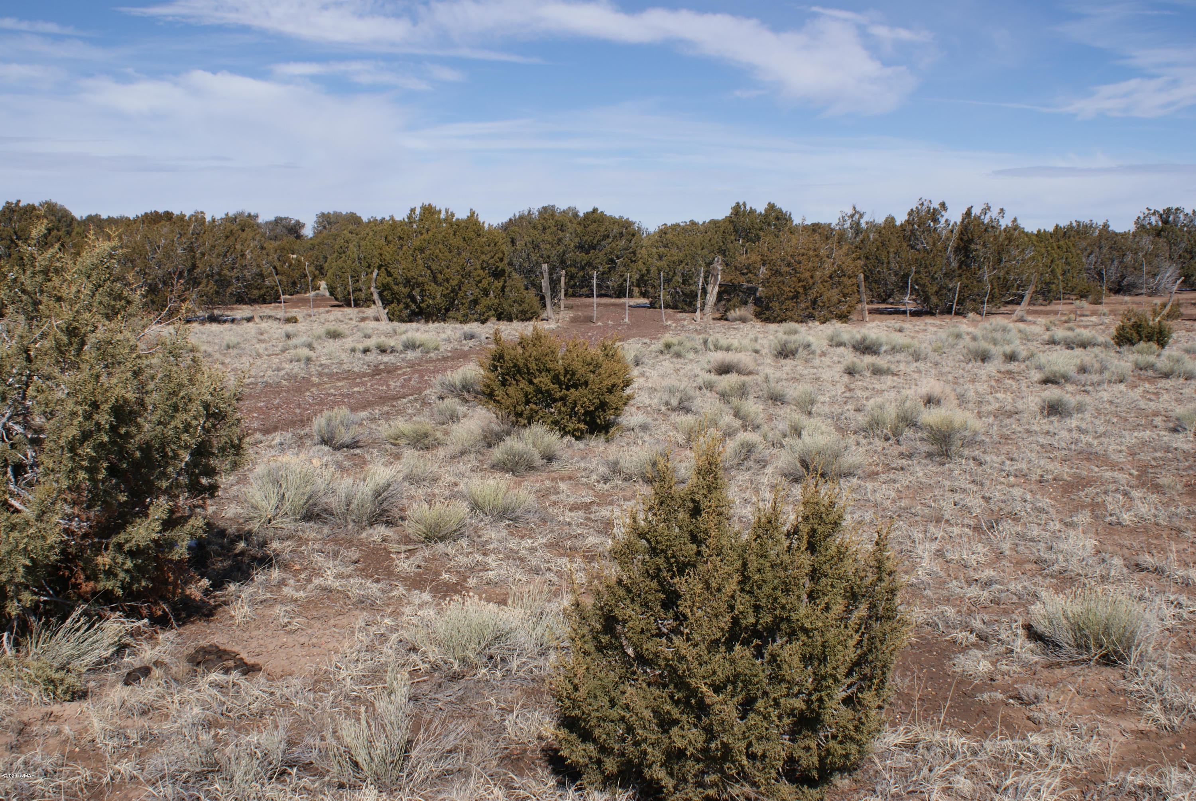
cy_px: 400
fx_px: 1197
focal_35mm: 36
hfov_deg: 53.1
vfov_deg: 37.0
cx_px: 598
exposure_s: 1/250
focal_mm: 24
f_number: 10
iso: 100
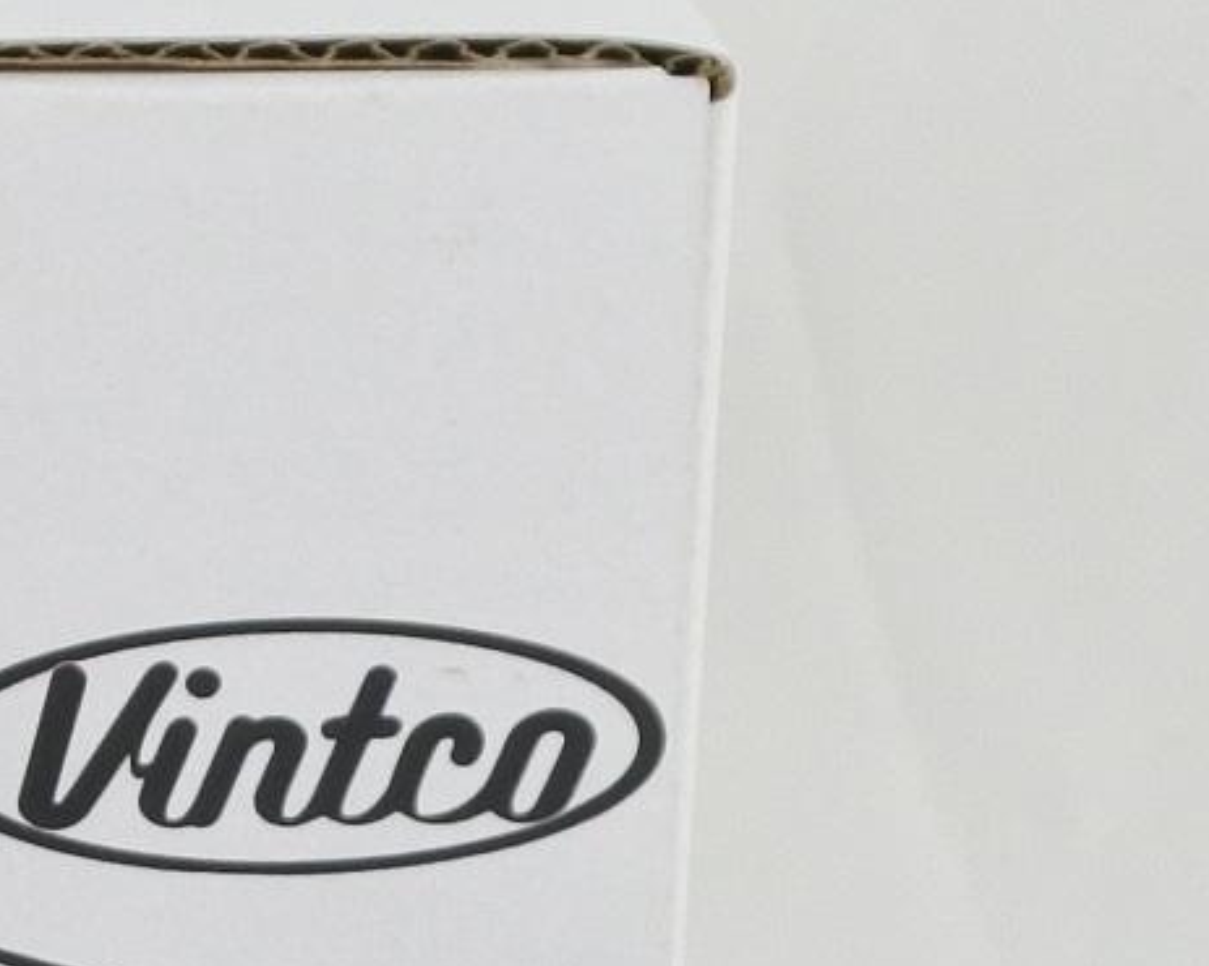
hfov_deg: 10.4
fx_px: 6474
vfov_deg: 8.5
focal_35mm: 181
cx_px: -386
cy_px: 835
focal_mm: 17.6
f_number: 4.5
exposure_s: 1/125
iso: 500
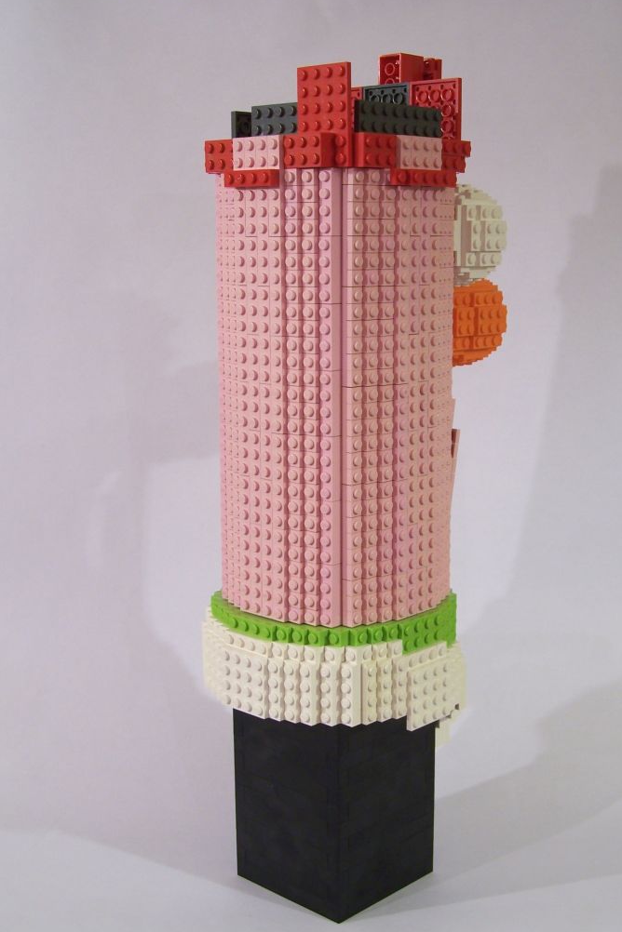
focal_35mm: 51
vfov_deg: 38.9
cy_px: 464
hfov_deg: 26.5
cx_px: 342
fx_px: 1322
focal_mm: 8
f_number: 3
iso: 80
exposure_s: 1/3
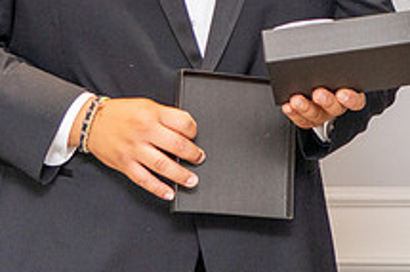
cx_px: 383
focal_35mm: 157
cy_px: 28
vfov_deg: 8.7
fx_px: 1787
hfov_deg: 13.0
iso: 640
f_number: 4
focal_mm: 34
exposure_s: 1/160
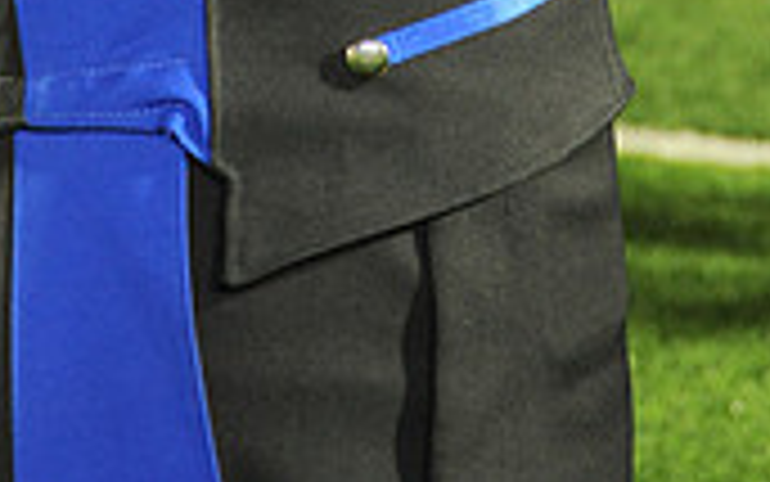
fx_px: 5080
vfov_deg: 5.2
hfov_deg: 8.7
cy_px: -815
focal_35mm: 242
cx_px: 324
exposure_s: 1/80
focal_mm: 70
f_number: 6.3
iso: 2000
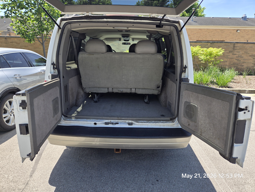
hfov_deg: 73.9
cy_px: 96
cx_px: 128
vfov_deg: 58.9
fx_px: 169
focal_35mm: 23
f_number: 1.8
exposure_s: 1/645
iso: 25
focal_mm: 5.4
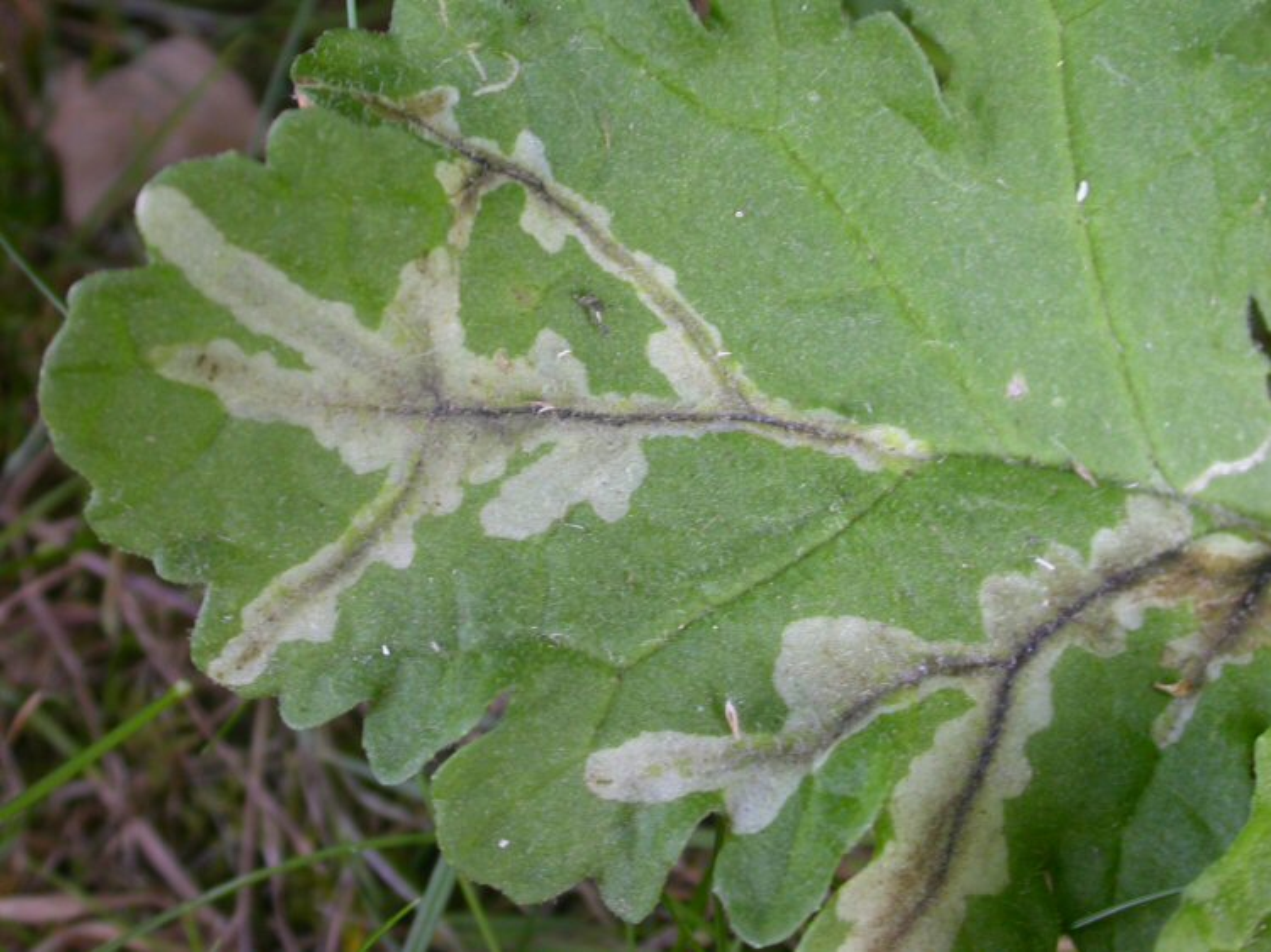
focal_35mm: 78
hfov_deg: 25.0
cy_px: 476
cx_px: 636
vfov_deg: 18.9
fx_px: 2863
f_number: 3.5
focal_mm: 16.2
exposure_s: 1/29.9
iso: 100
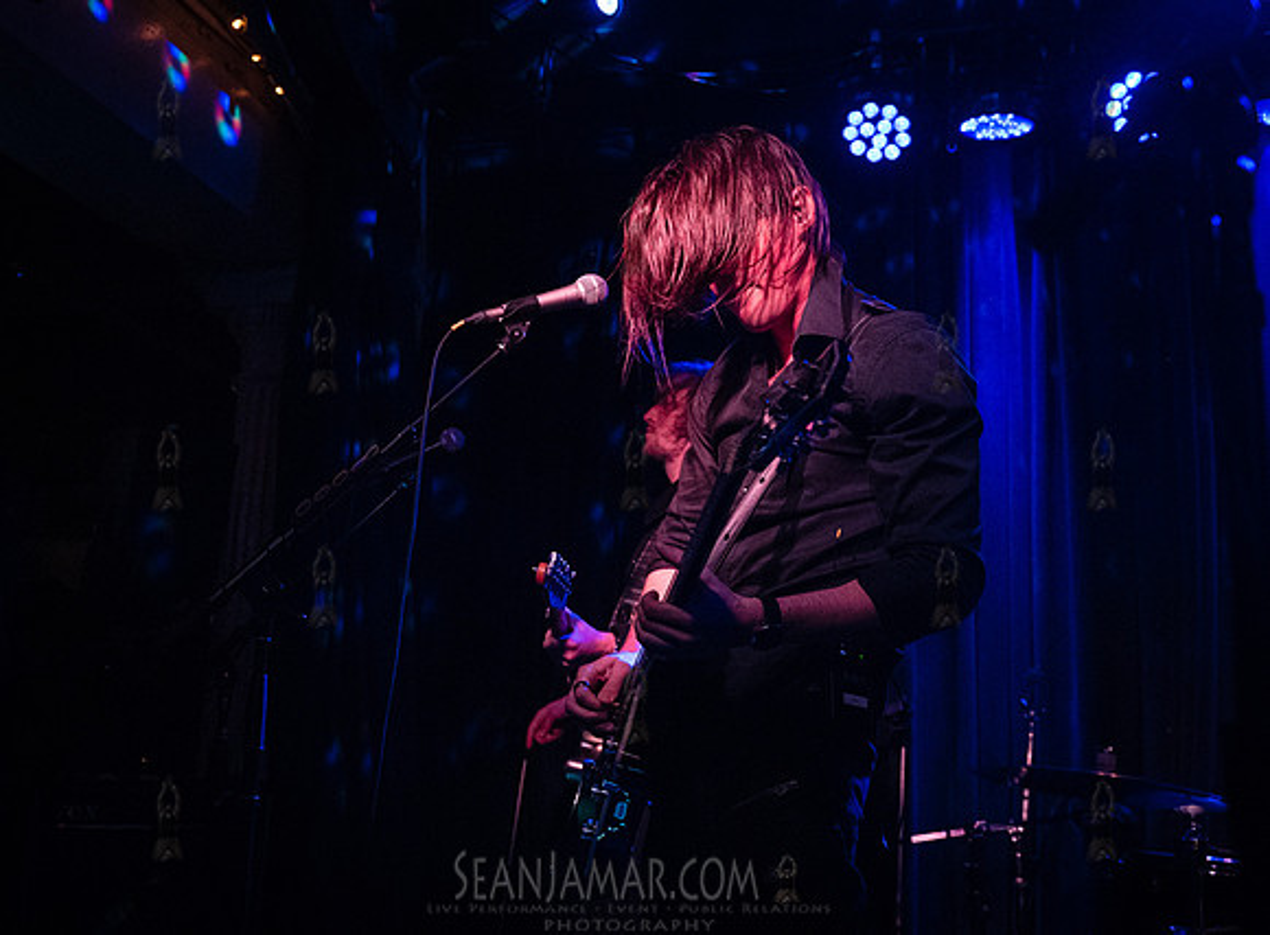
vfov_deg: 37.5
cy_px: 468
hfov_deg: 49.5
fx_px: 1378
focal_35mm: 38
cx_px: 619
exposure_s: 1/320
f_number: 3.5
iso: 12800
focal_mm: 29
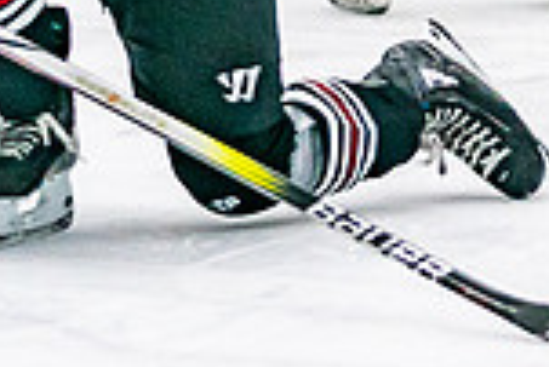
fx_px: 8655
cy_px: -293
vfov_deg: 2.4
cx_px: 874
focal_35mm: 567
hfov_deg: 3.6
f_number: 2.8
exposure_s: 1/1250
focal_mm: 100
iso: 3200
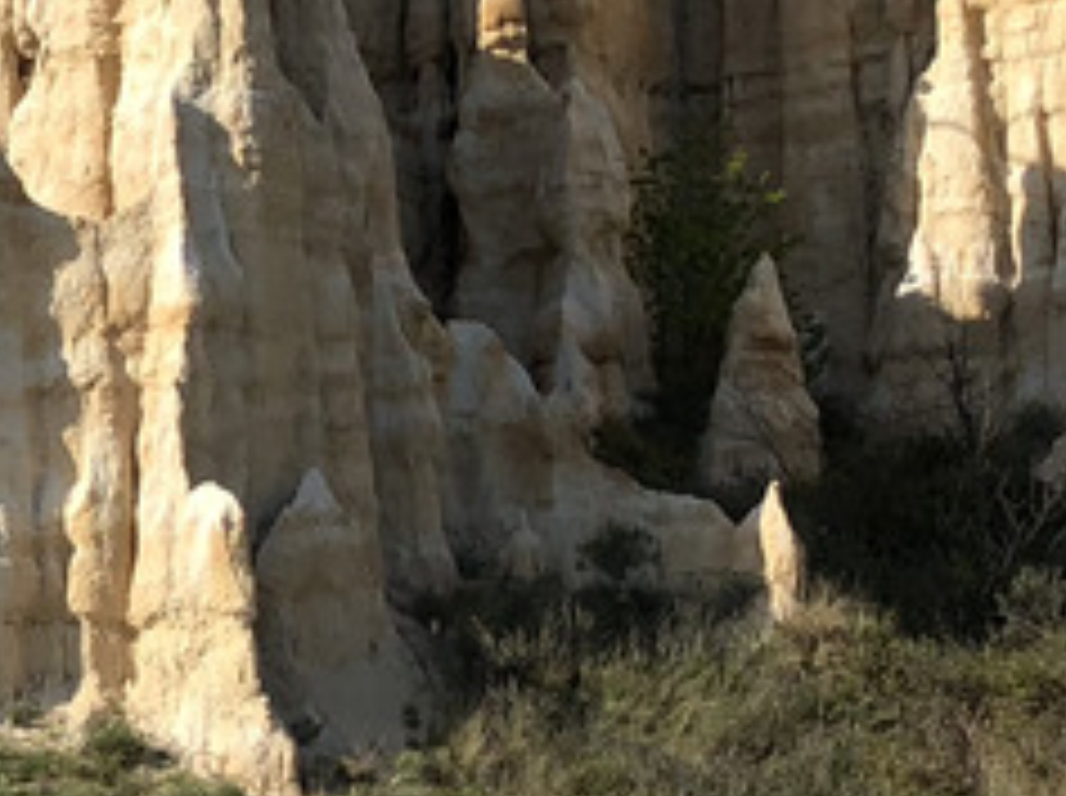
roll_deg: +1.4
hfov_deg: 12.3
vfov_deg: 10.3
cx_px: -1079
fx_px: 4366
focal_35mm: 142
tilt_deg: +4.3
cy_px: 756
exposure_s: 1/1499
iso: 20
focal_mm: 4
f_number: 1.8
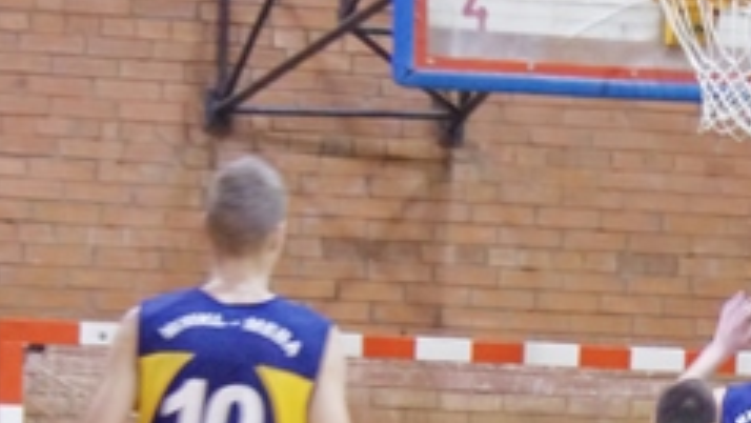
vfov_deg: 4.4
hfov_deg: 7.8
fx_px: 5438
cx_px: 1019
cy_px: 568
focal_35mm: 273
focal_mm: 50
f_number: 4
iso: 1600
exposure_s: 1/60
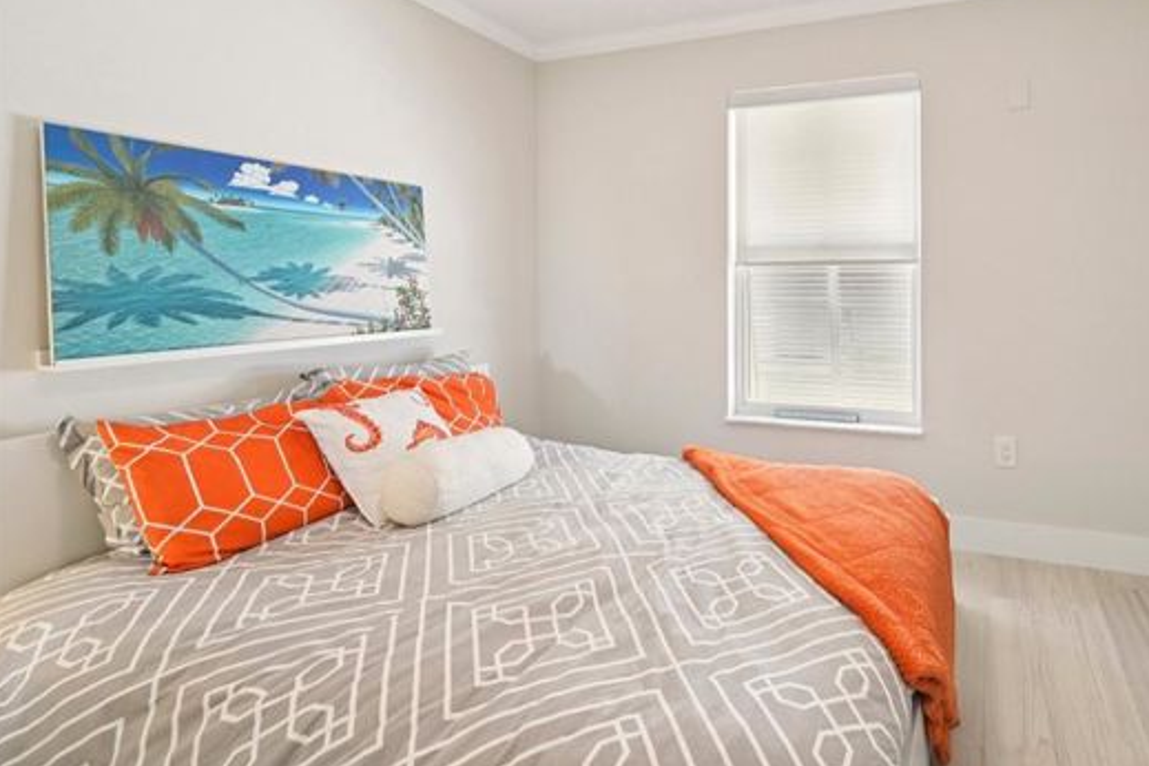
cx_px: 772
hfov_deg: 83.7
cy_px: 280
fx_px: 606
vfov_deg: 63.5
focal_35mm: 19
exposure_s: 1/60
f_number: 8
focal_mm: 14
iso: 400
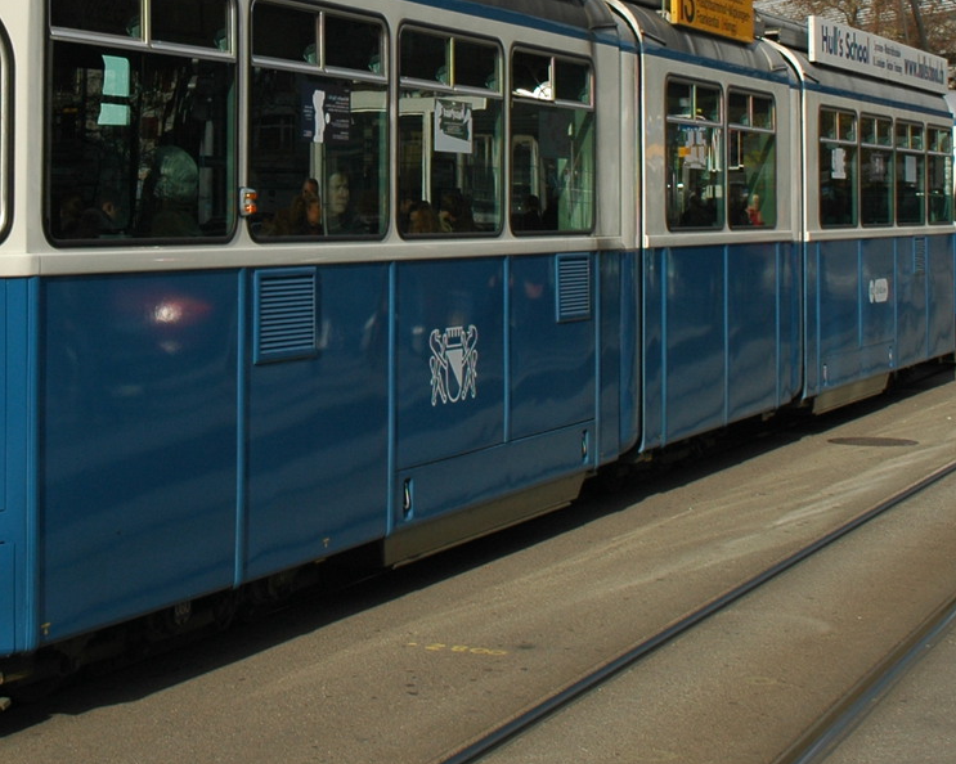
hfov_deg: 23.6
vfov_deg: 18.8
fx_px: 2263
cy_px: 44
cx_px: 225
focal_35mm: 80
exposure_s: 1/400
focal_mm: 22
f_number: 10
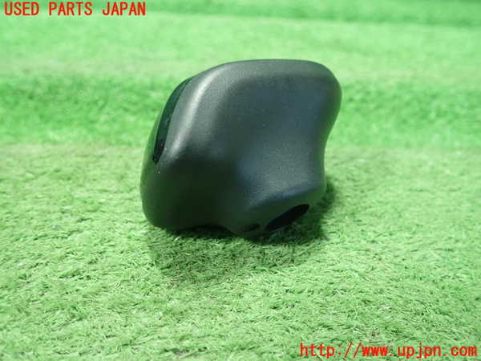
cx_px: 240
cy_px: 180
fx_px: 417
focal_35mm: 30
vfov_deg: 46.8
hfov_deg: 60.0
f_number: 2.3
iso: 800
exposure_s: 1/100
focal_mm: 5.5
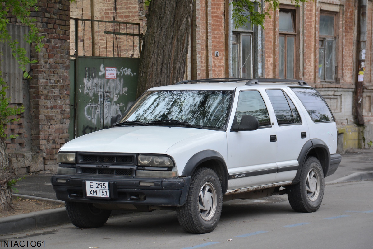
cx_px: 186
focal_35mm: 112
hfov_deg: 18.2
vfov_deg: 12.2
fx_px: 1166
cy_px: 124
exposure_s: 1/125
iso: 400
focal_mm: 75
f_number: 5.6
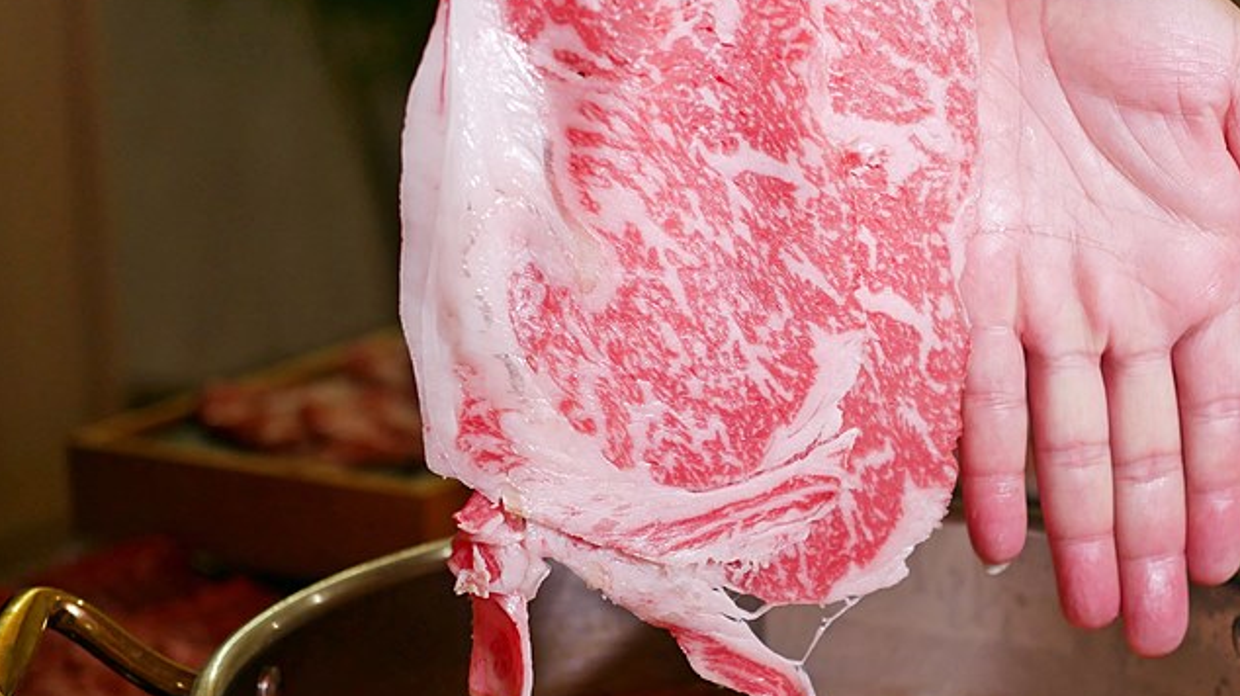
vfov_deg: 14.0
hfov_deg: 24.6
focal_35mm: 86
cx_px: 872
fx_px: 2826
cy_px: 298
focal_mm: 25
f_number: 1.8
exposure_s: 1/160
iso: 200
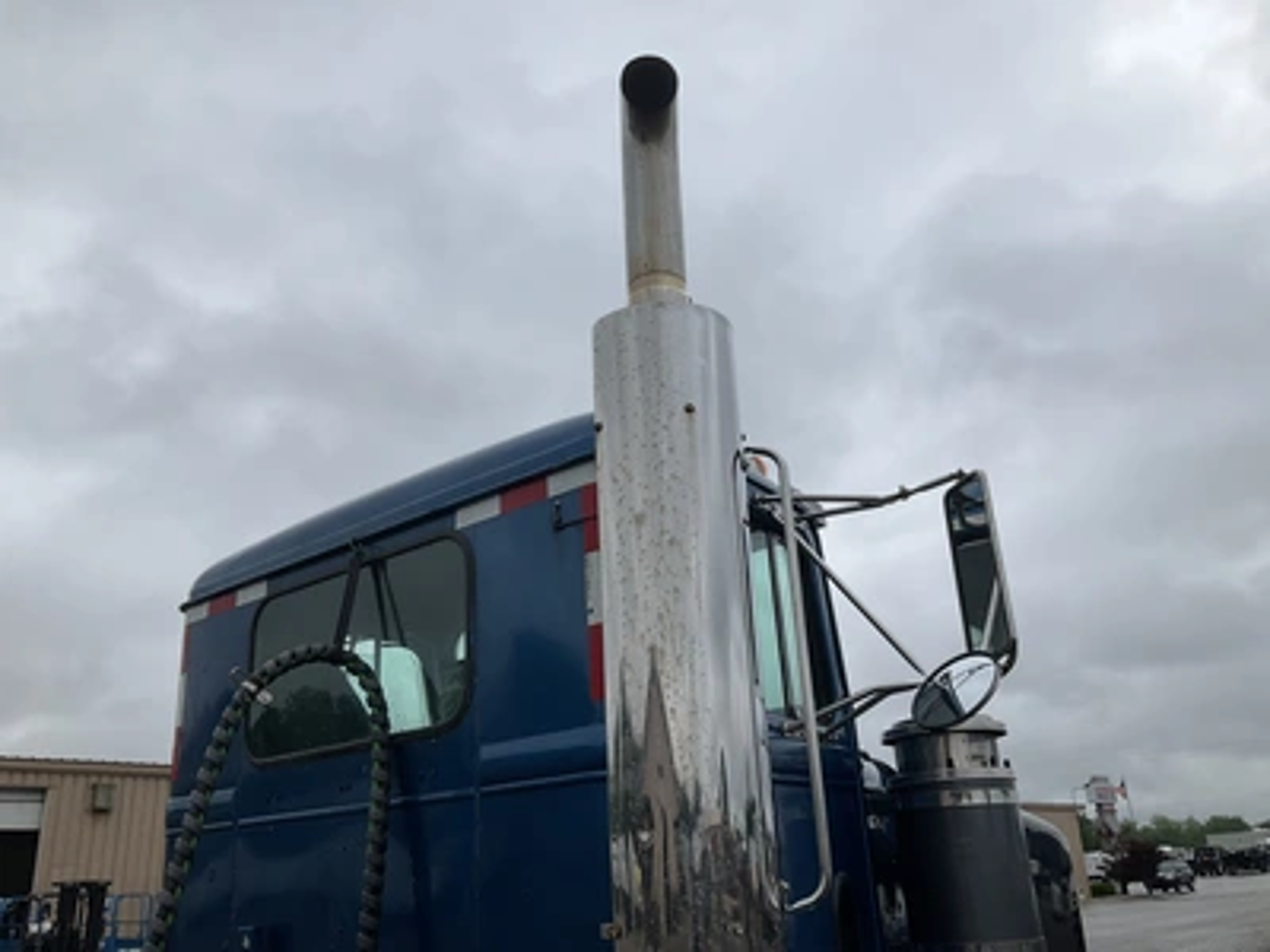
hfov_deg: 61.7
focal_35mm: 29
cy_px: 476
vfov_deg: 48.2
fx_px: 1064
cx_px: 635
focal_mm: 3
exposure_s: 1/1490
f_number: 1.8
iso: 25
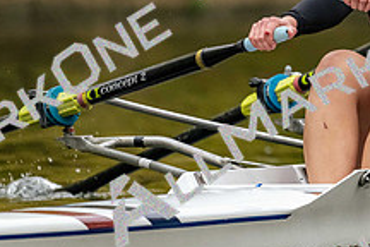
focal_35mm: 1074
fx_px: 11037
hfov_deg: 1.9
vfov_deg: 1.3
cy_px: -16
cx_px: 457
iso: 3200
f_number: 4.5
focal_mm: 400
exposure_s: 1/2500
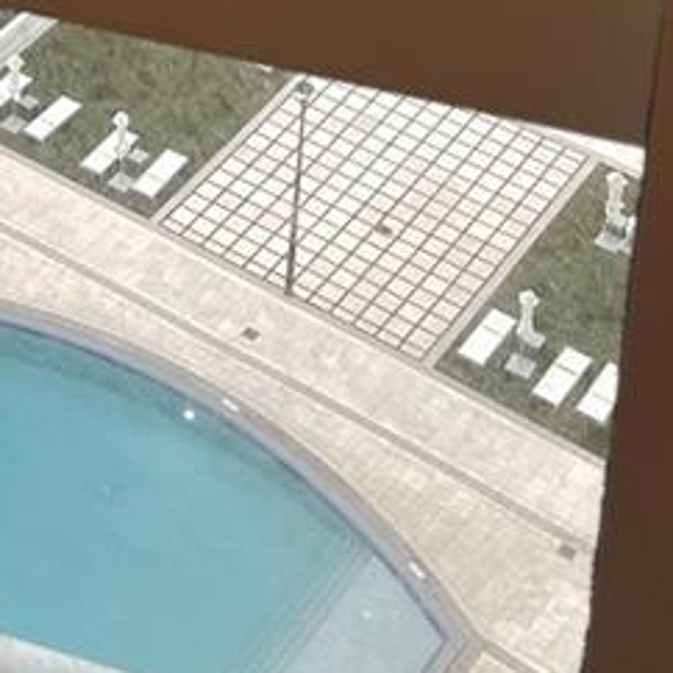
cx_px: -200
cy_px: -581
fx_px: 2508
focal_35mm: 114
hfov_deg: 14.6
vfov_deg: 13.5
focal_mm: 5.1
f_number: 1.6
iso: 50
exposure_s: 1/120
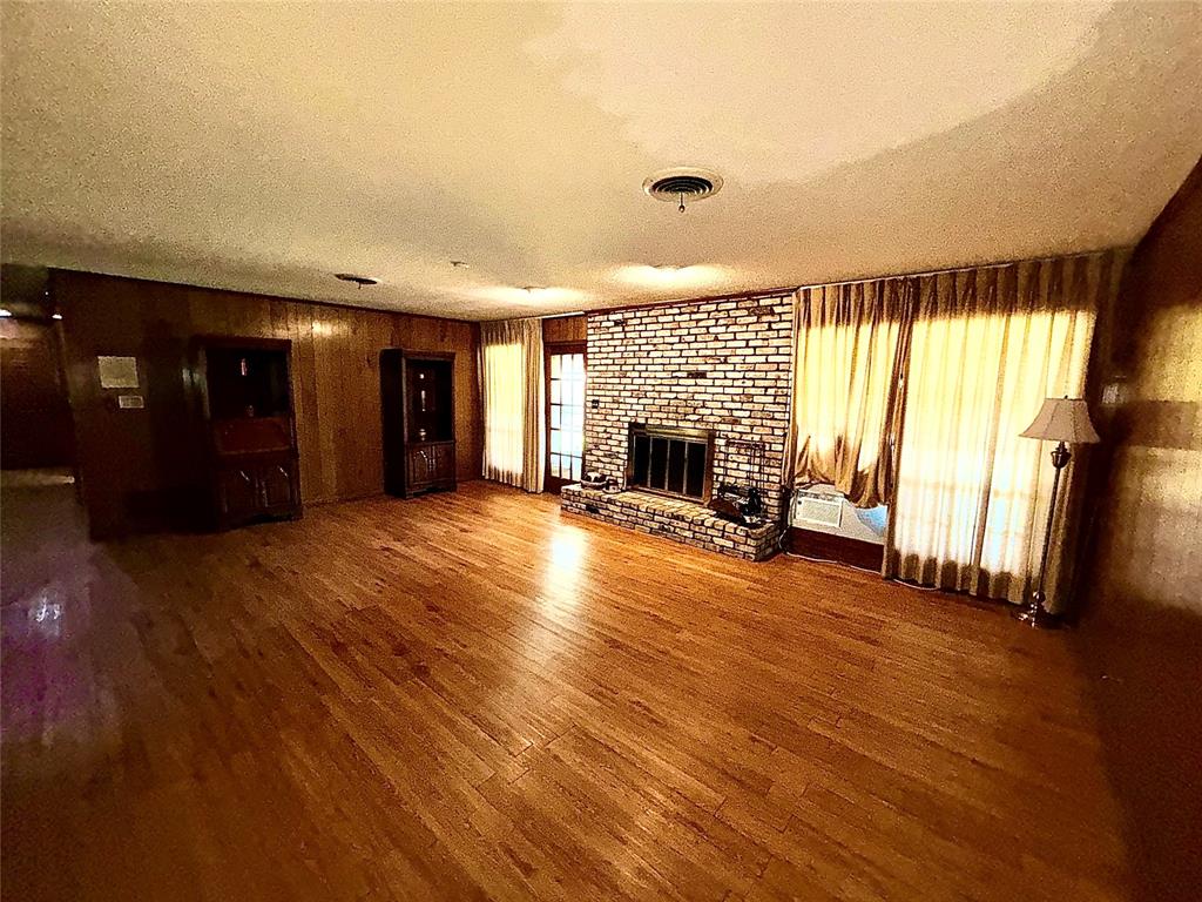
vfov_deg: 85.7
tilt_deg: -8.0
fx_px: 486
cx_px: 601
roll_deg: -1.6
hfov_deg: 102.1
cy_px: 451
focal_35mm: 14
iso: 200
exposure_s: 1/40
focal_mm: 2.22
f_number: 2.2
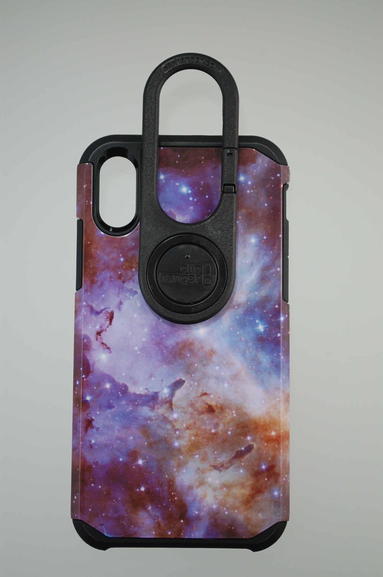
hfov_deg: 16.5
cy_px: 288
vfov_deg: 24.7
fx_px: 1321
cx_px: 192
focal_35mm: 82
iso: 400
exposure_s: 1/30
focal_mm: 55
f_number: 5.6
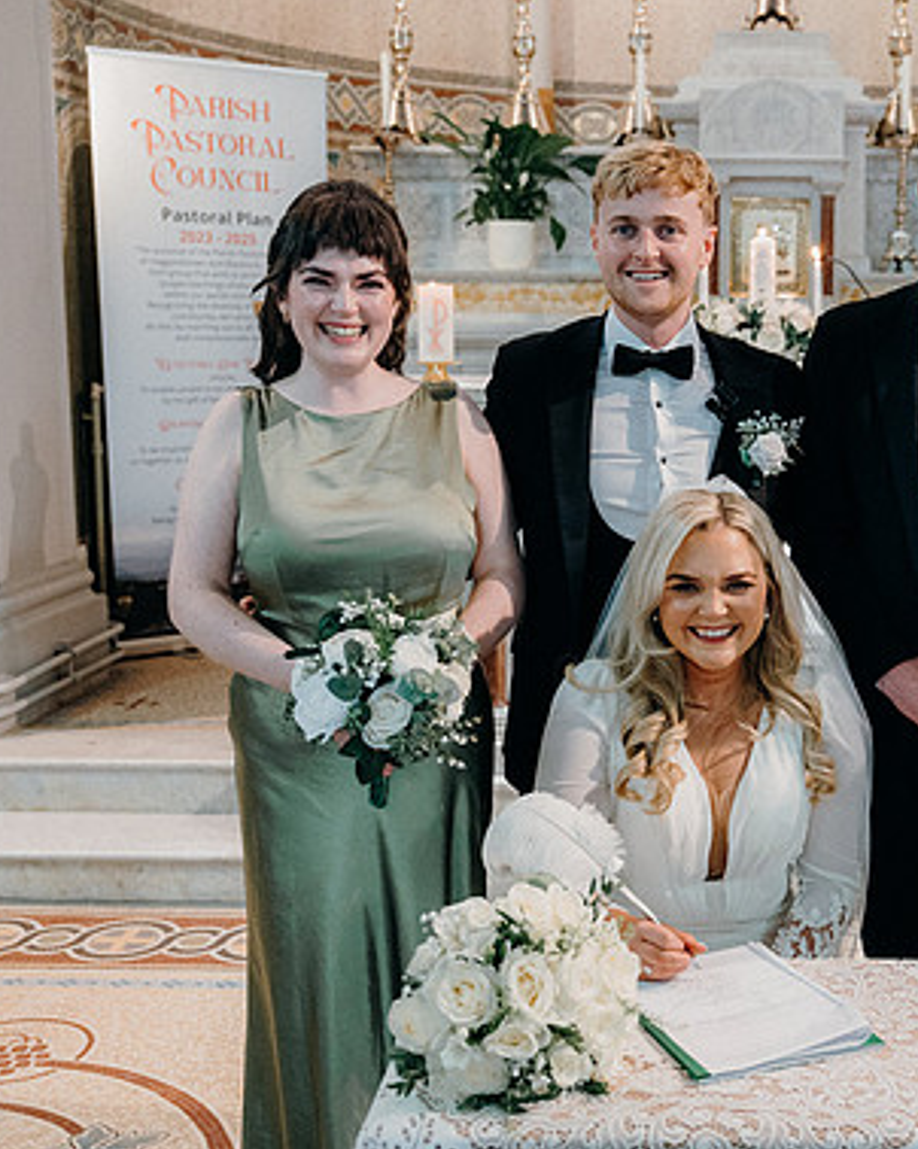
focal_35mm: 49
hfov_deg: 30.1
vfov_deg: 38.1
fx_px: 1665
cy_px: 576
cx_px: 739
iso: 4000
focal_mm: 34
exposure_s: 1/160
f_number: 3.5
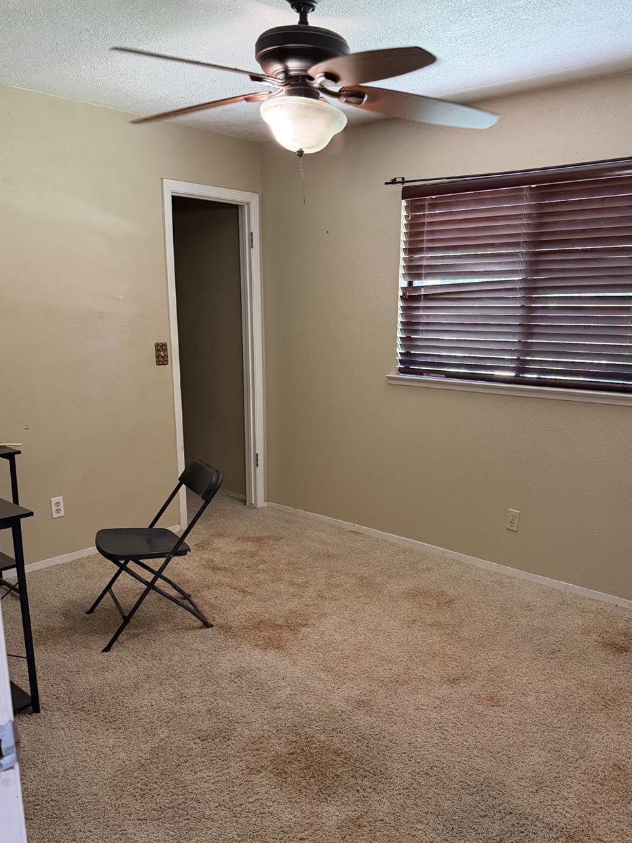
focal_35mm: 29
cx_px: 333
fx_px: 706
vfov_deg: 61.4
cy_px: 485
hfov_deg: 48.2
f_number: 1.78
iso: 640
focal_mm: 6.76
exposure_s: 1/60
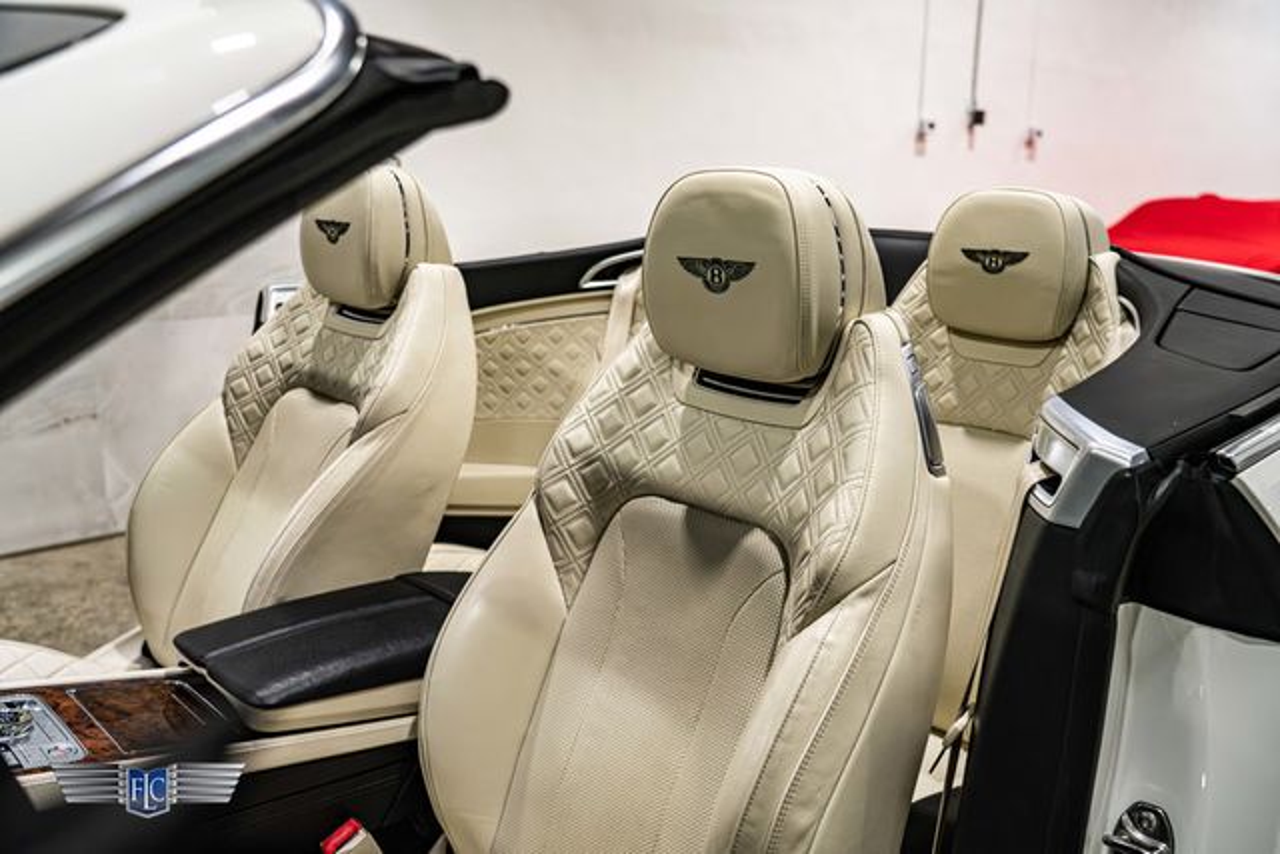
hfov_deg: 60.3
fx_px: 1102
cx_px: 640
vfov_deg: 42.3
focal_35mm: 31
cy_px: 427
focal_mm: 31
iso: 1600
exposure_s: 1/125
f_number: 4
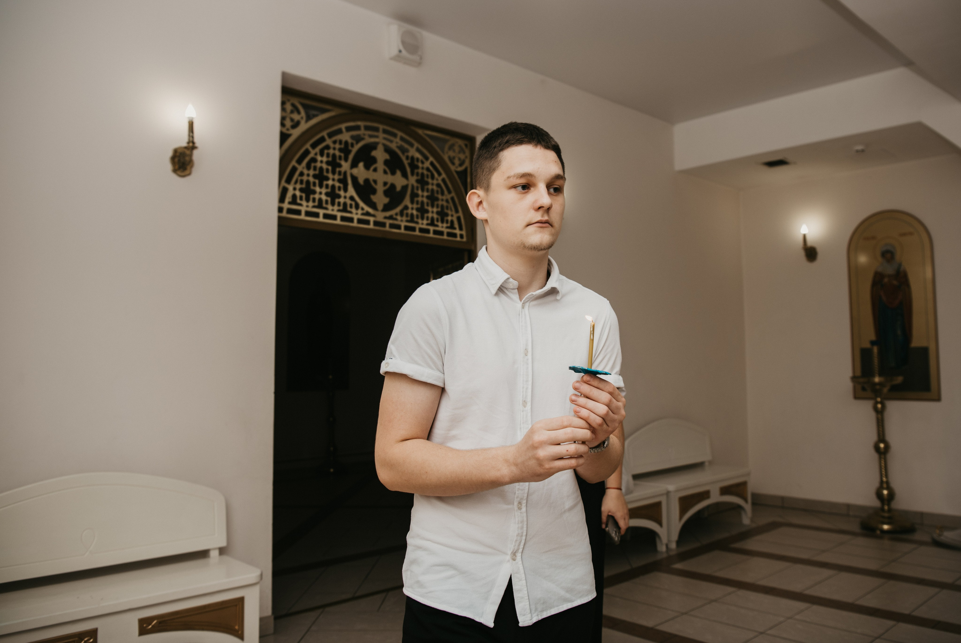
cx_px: 517
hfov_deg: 62.9
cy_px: 299
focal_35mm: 29
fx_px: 784
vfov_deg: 44.6
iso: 125
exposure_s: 1/160
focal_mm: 27
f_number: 4
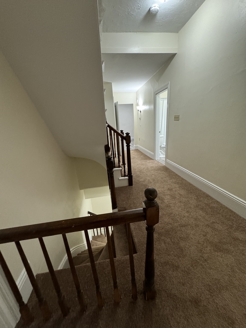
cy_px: 164
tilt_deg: -17.4
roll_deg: +5.0
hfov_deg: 85.7
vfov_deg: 102.1
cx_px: 123
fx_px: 133
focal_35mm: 14
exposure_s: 1/60
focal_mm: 2.22
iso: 500
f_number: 2.2
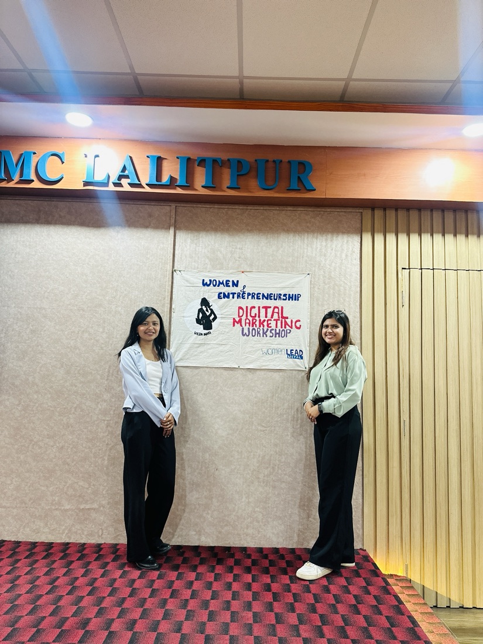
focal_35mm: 24
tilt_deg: +7.5
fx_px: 446
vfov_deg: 71.6
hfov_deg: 56.8
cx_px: 242
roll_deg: -1.8
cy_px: 322
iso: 320
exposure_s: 1/50
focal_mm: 6.86
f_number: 1.78
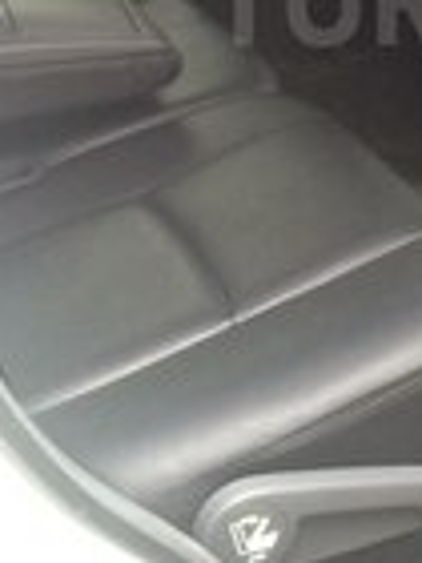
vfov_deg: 18.6
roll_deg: +0.1
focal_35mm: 103
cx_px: 518
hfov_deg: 13.9
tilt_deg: -19.9
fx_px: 1674
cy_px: 0
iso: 160
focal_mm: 4.15
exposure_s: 1/33
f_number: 2.2
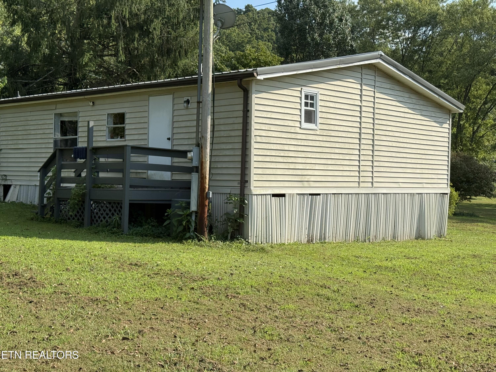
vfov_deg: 30.3
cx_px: 248
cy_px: 186
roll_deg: -0.6
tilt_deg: -1.4
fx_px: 688
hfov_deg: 39.7
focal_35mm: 48
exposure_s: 1/3704
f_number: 1.78
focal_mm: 6.76
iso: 64
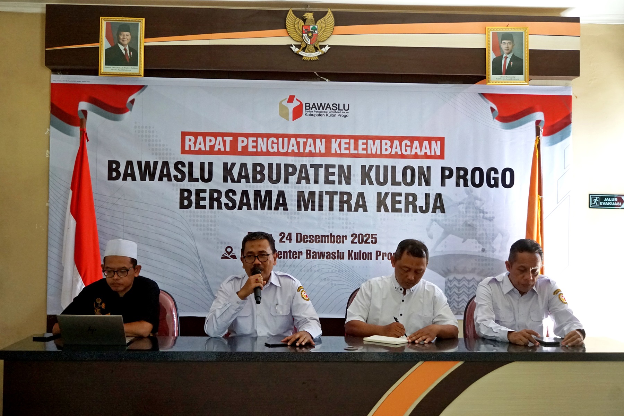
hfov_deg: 42.3
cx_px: 312
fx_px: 806
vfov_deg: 28.9
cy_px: 208
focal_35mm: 46
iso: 1600
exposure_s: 1/160
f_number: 5
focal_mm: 31
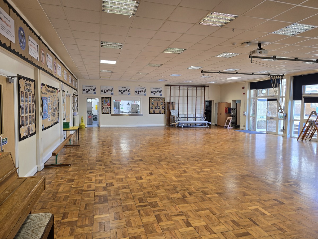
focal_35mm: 23
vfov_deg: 58.9
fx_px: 211
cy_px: 120
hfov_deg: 73.9
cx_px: 159
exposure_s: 1/100
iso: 80
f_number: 1.7
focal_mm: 6.3
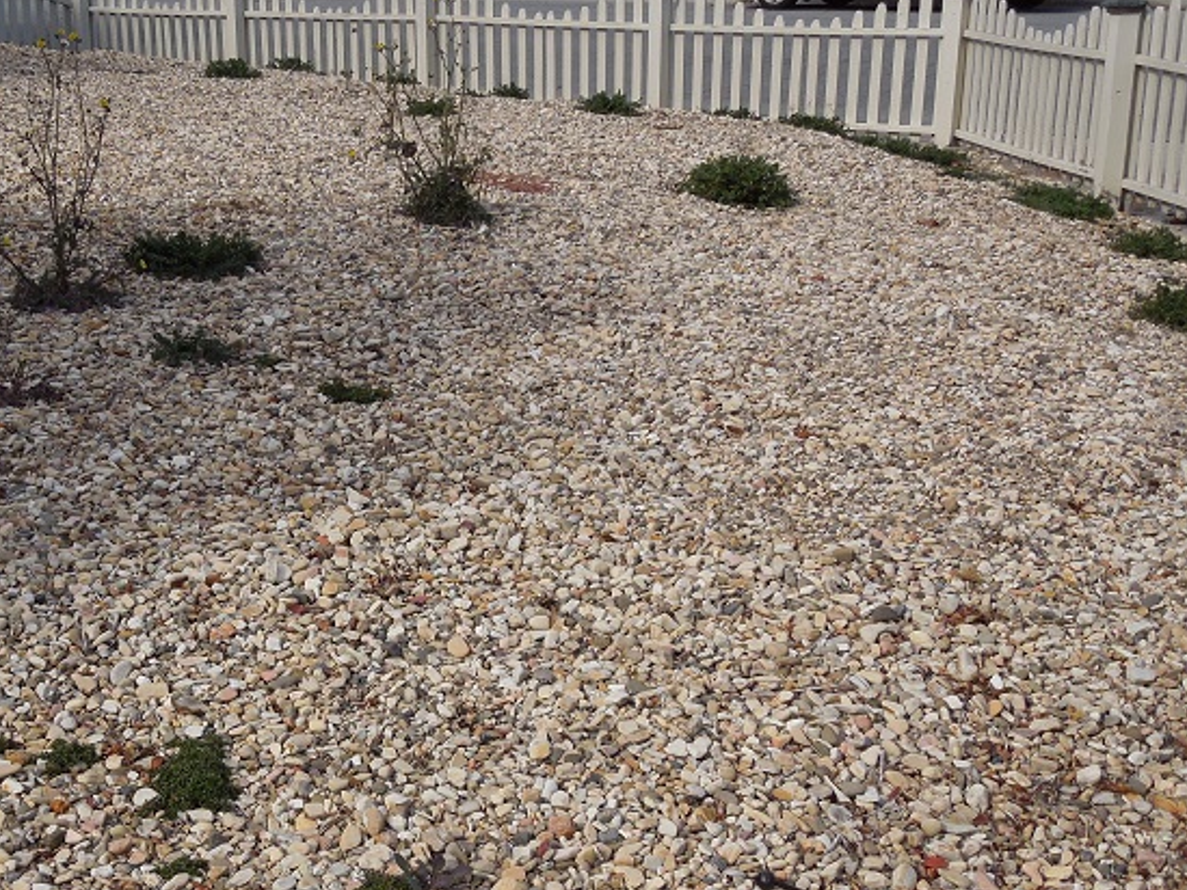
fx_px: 1749
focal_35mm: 51
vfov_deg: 28.3
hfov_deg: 36.9
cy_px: 631
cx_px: 350
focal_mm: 6.3
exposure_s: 1/800
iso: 100
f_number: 3.7
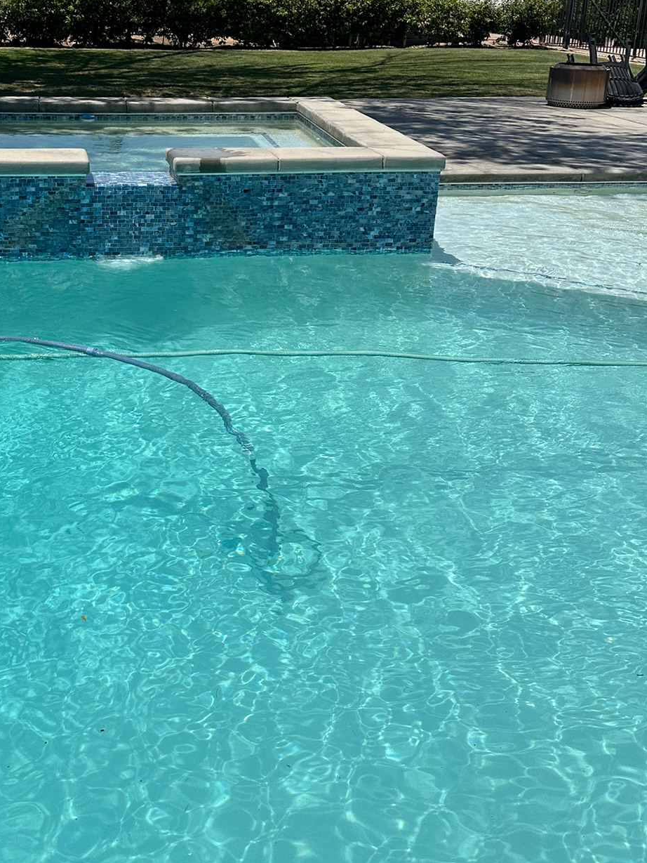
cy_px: 275
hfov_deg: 34.9
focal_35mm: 40
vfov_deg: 45.9
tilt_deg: -17.0
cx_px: 132
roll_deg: -1.1
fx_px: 997
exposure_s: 1/12048
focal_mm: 6.86
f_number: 1.78
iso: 80
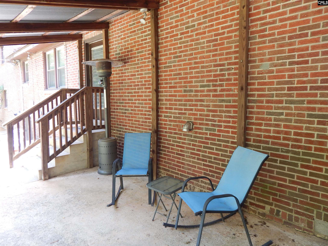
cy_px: 123
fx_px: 208
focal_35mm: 22
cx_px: 164
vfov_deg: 61.1
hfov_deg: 76.4
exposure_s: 1/30
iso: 125
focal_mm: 4
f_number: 3
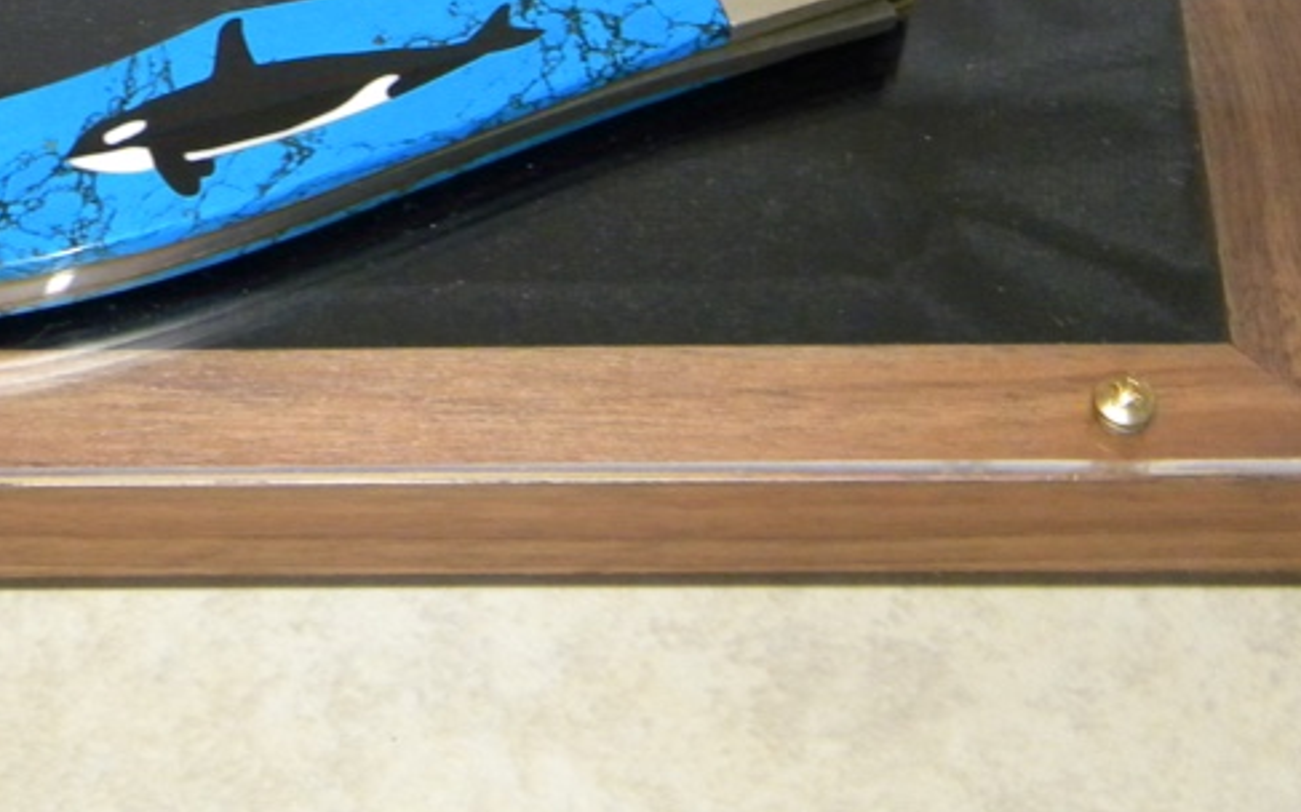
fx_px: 4324
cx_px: 264
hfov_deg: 17.0
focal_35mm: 122
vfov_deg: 10.6
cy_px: -64
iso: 400
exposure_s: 1/23.2
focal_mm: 10.1
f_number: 4.1
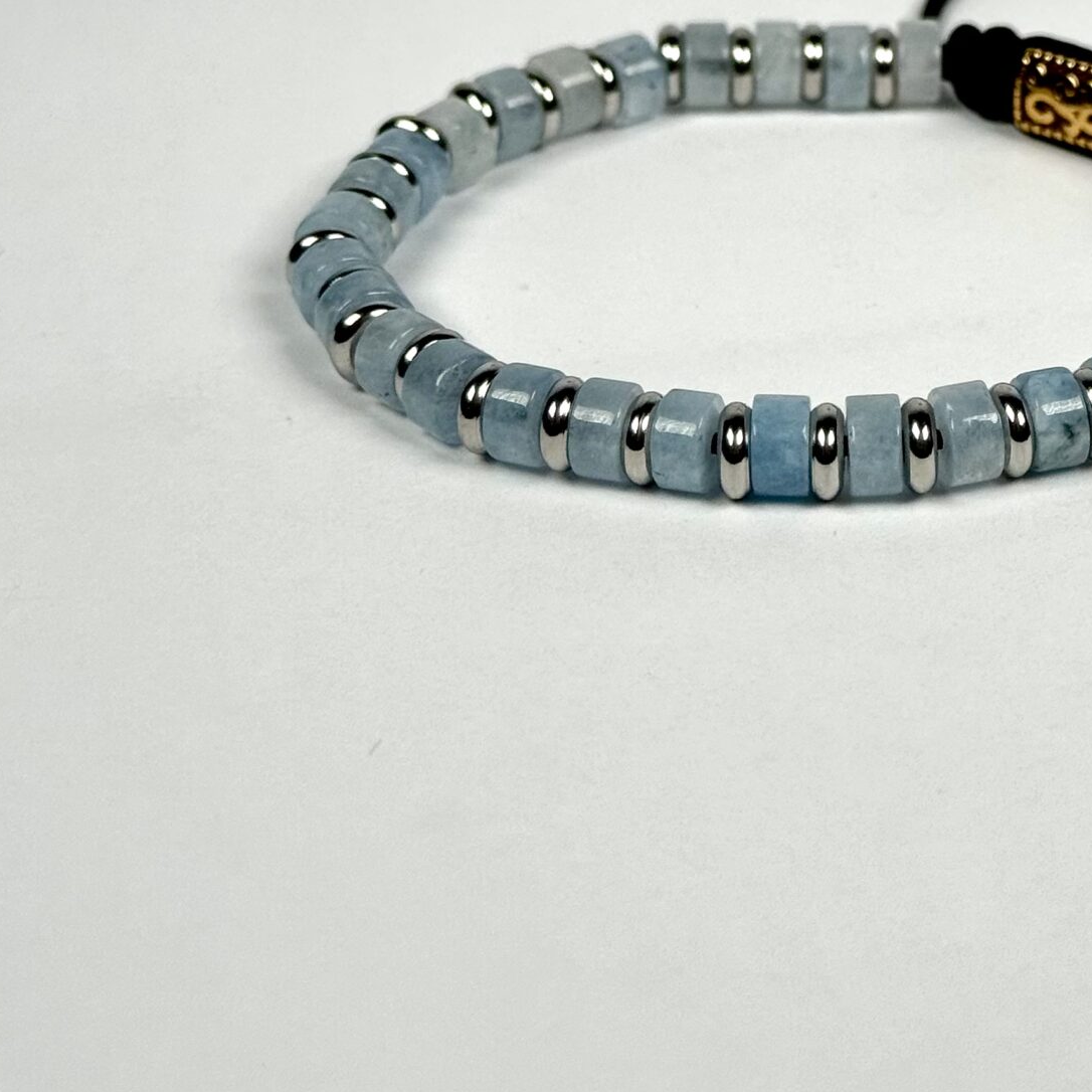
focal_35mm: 100
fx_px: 3569
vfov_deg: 17.3
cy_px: 241
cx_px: 807
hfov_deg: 17.3
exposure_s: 1/9009
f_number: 1.78
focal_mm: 6.76
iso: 64
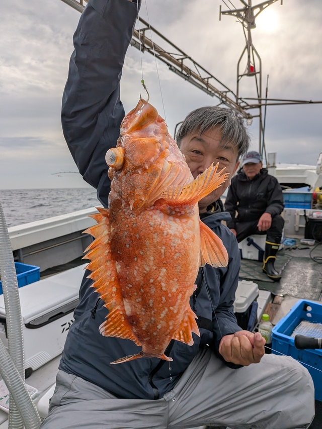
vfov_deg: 71.6
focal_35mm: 24
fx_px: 298
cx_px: 161
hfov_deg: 56.8
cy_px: 214
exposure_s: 1/1712
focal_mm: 4.53
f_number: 1.7
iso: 24
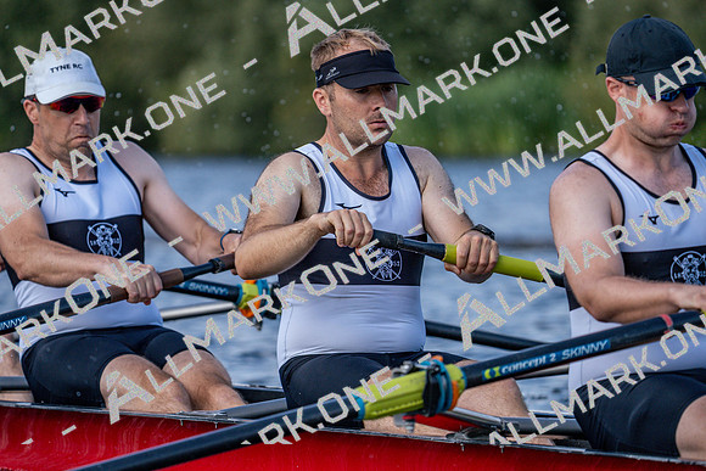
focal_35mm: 347
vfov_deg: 4.0
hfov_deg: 5.9
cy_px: 236
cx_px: 353
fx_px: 6806
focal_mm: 347
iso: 400
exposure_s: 1/1600
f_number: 6.3
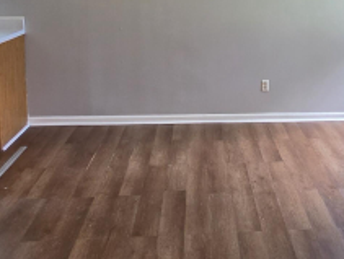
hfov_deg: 44.7
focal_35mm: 41
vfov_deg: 33.3
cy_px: 23
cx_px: 242
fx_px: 408
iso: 250
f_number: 2.2
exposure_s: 1/60
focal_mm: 2.2
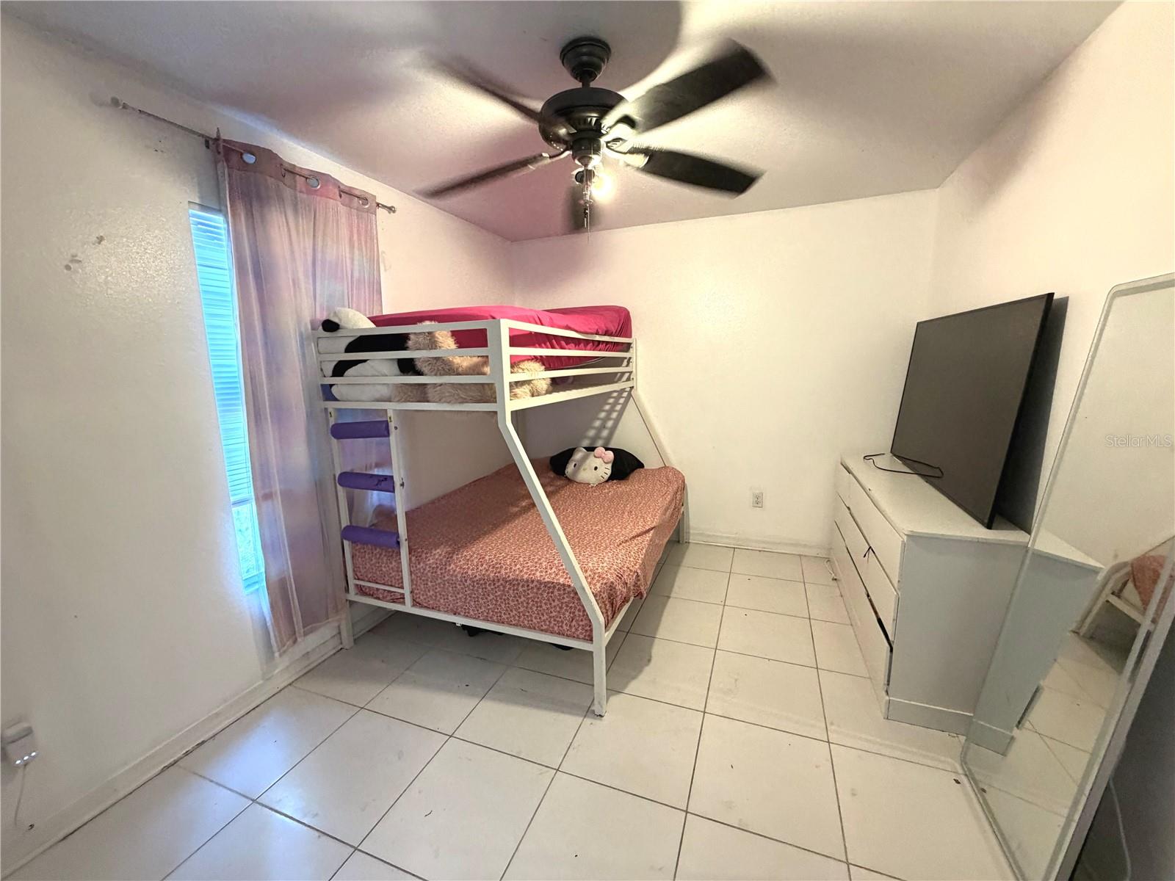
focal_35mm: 14
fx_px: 475
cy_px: 440
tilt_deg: -8.5
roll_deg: +1.3
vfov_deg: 85.7
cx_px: 588
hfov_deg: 102.1
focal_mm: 2.22
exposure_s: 1/60
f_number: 2.2
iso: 400
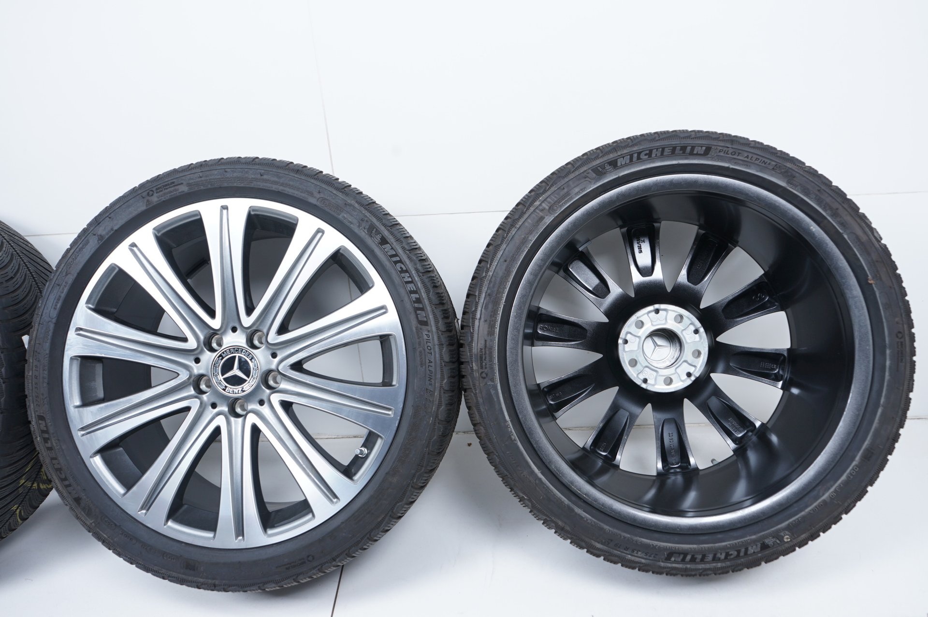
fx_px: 747
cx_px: 464
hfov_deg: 63.7
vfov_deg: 44.9
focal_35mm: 29
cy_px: 308
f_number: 7.1
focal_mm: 29
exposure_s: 1/100
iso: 250
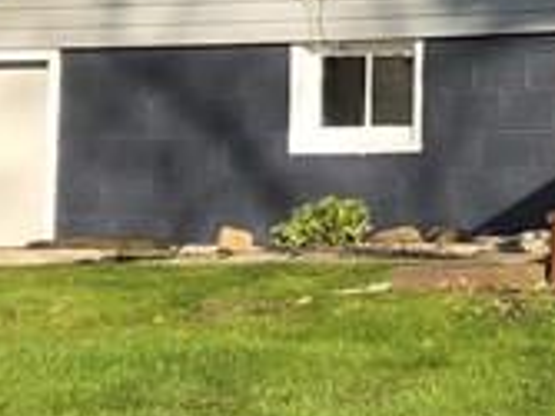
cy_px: -286
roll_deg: +0.1
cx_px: 1137
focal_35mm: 172
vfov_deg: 8.4
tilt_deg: +10.6
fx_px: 2756
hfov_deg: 10.5
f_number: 1.8
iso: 20
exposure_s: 1/1333
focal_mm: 3.99
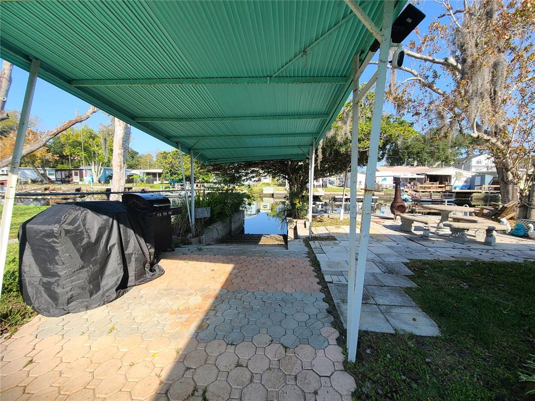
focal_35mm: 13
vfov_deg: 89.9
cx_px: 268
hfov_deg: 106.2
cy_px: 200
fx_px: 201
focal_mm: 2.2
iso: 50
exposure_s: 1/794
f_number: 2.2
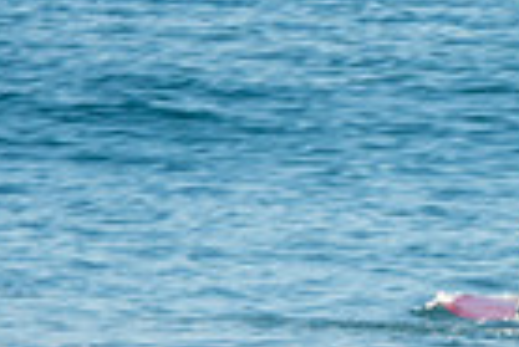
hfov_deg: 1.1
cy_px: 494
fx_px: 28055
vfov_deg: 0.7
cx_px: 881
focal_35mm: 1944
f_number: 22
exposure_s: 1/30
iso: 100
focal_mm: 310
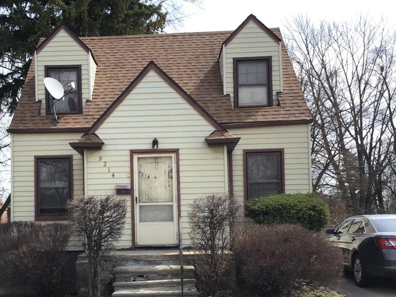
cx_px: 143
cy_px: 209
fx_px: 503
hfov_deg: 42.5
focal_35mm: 44
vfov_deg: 32.5
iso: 25
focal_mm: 3.3
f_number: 2.4
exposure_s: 1/668
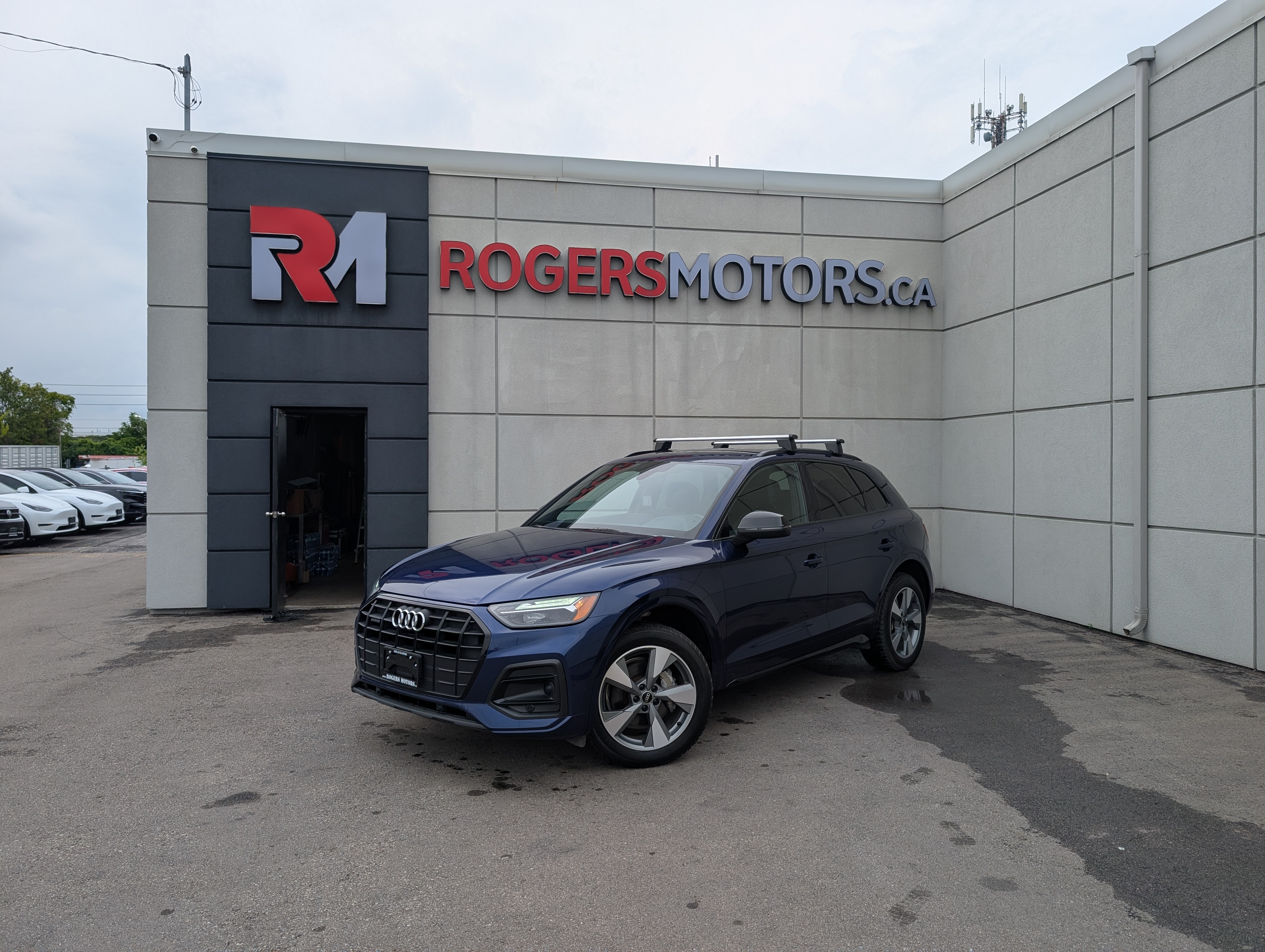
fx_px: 878
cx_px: 632
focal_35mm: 24
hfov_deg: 71.5
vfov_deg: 56.9
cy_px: 476
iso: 21
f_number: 1.68
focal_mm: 6.9
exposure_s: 1/1058
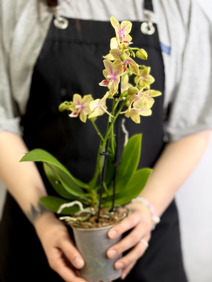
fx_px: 392
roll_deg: -1.0
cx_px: 106
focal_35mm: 48
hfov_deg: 30.3
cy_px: 141
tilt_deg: -10.6
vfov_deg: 39.7
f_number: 1.78
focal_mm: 6.76
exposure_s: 1/99
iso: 100
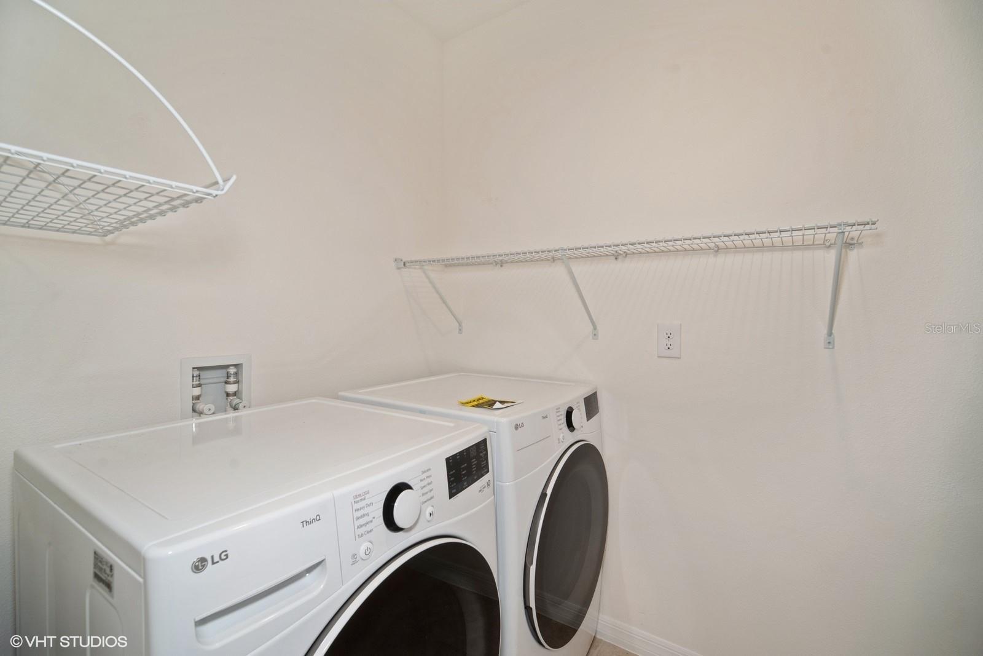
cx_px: 492
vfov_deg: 77.3
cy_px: 328
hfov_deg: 100.4
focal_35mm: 15
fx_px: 410
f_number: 8
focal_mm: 15
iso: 200
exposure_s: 1/15
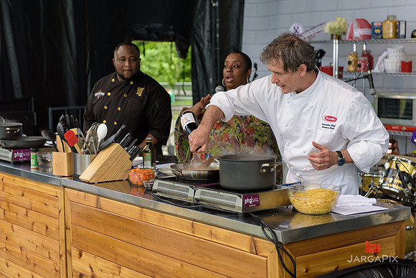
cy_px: 139
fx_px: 809
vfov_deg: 19.5
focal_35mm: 70
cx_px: 208
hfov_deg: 28.8
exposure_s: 1/1250
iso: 200
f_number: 3.2
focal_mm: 70
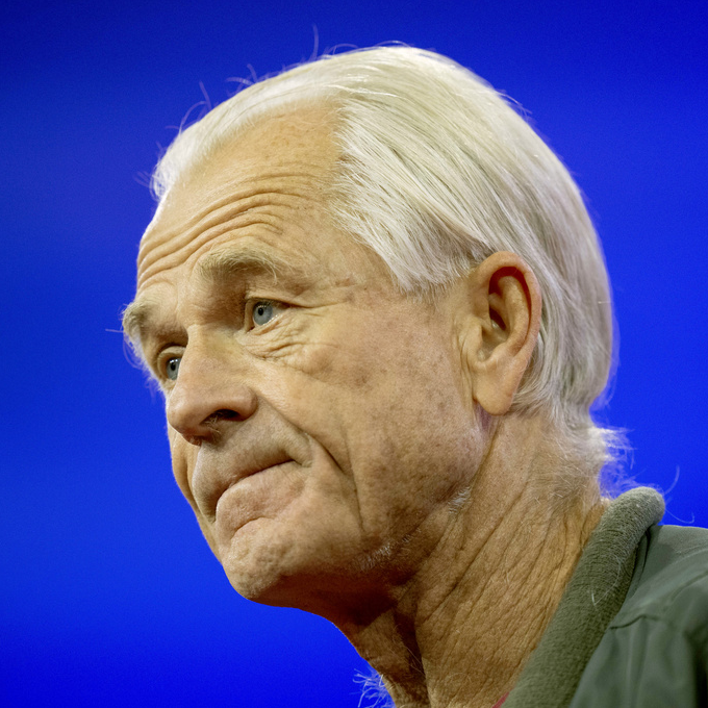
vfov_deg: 3.4
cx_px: 248
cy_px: 353
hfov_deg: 3.4
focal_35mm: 512
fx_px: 11848
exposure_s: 1/640
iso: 2500
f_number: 2.8
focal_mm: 400
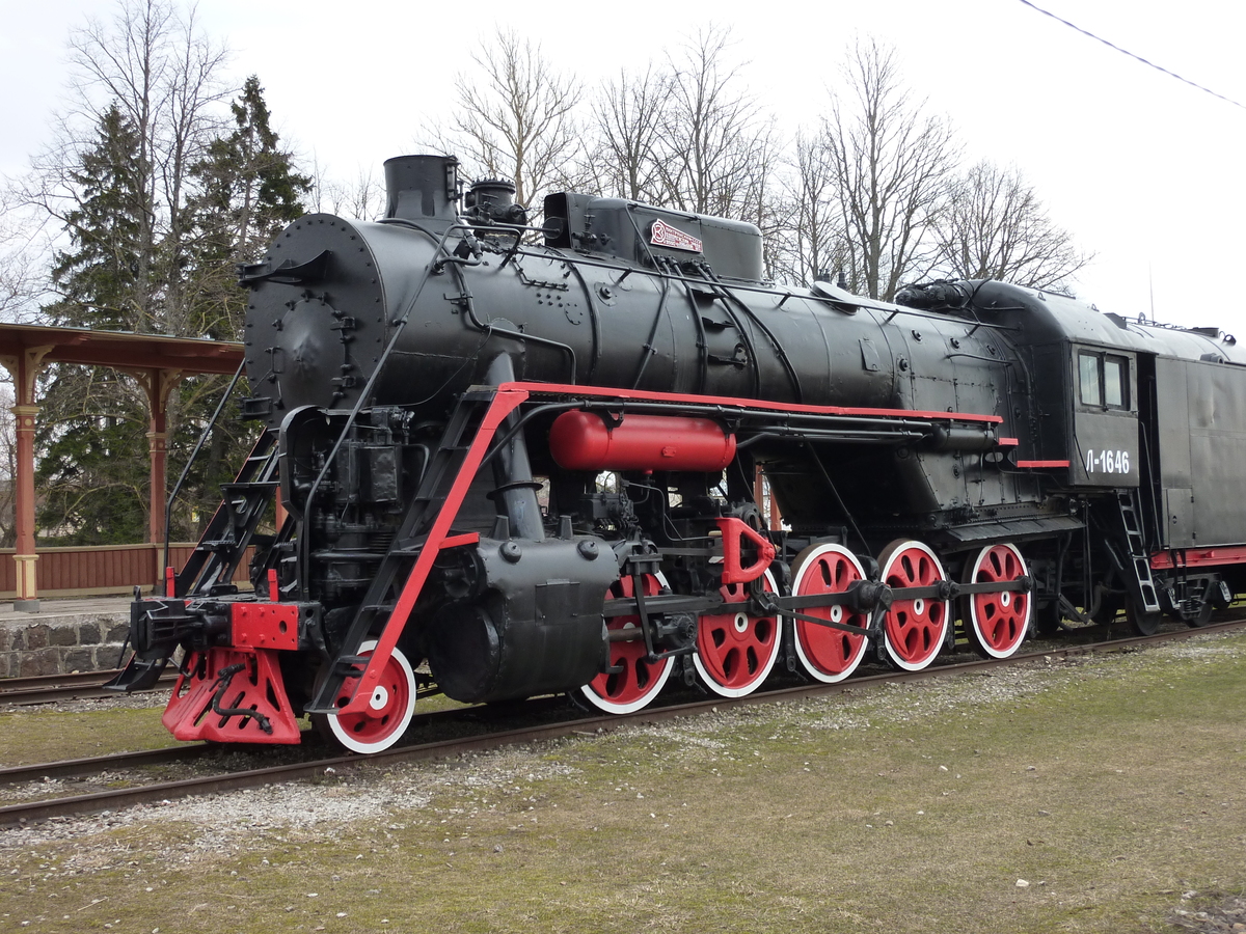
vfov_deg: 34.3
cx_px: 623
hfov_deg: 44.8
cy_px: 467
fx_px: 1512
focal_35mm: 42
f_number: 4
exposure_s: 1/200
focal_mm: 6.9
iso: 125
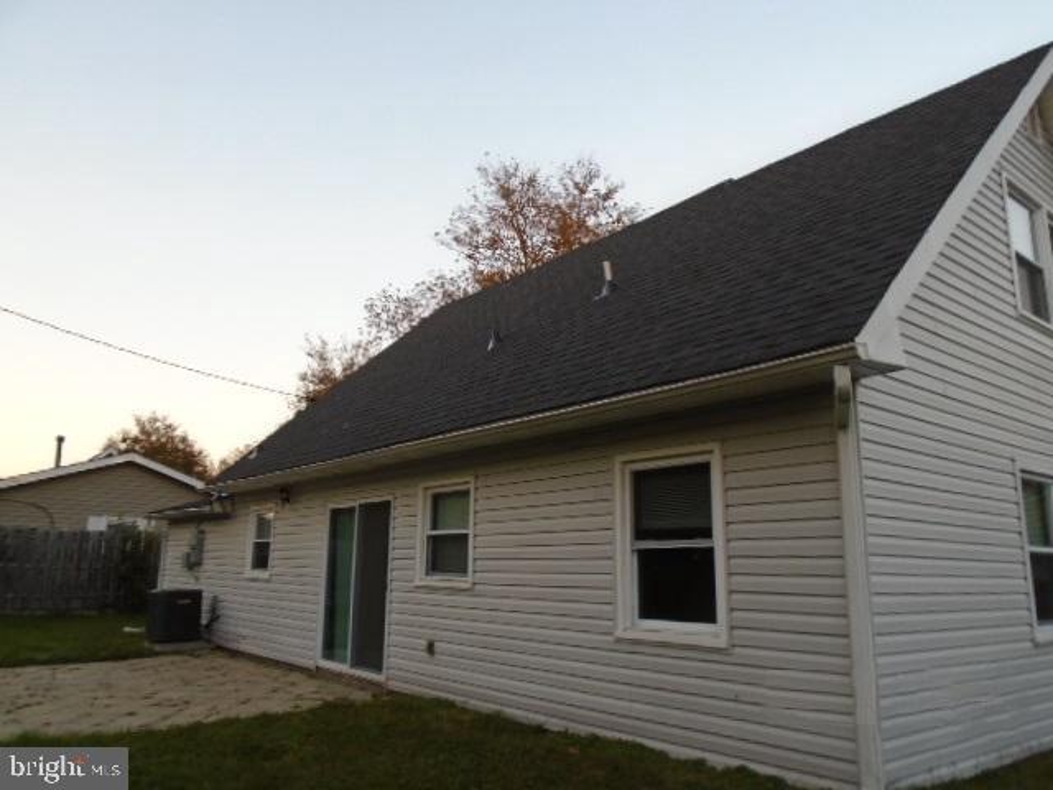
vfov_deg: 53.1
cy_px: 395
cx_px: 526
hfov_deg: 67.3
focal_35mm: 26
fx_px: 791
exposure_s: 1/40
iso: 100
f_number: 3.2
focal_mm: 4.6
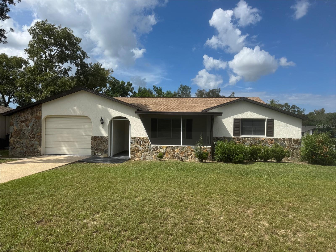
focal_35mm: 24
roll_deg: -1.5
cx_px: 168
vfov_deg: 56.8
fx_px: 233
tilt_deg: -1.1
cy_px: 126
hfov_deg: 71.6
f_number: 1.78
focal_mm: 6.76
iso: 80
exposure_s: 1/6410
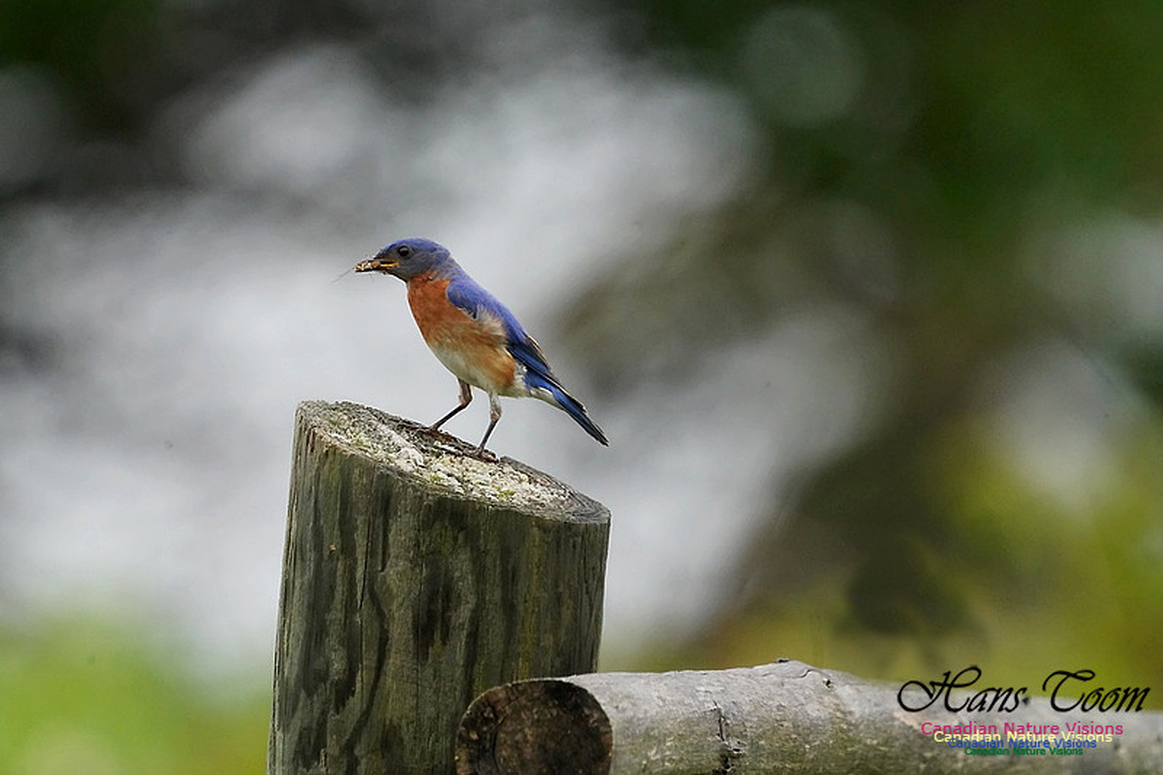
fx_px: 38756
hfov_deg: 1.7
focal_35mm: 1200
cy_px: 388
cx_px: 582
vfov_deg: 1.1
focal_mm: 1200
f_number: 13
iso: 6400
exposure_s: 1/500
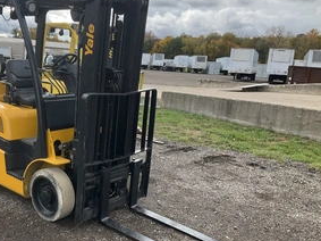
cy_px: 135
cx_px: 103
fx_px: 380
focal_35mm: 41
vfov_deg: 35.1
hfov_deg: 45.0
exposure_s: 1/574
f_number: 1.8
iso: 25
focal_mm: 3
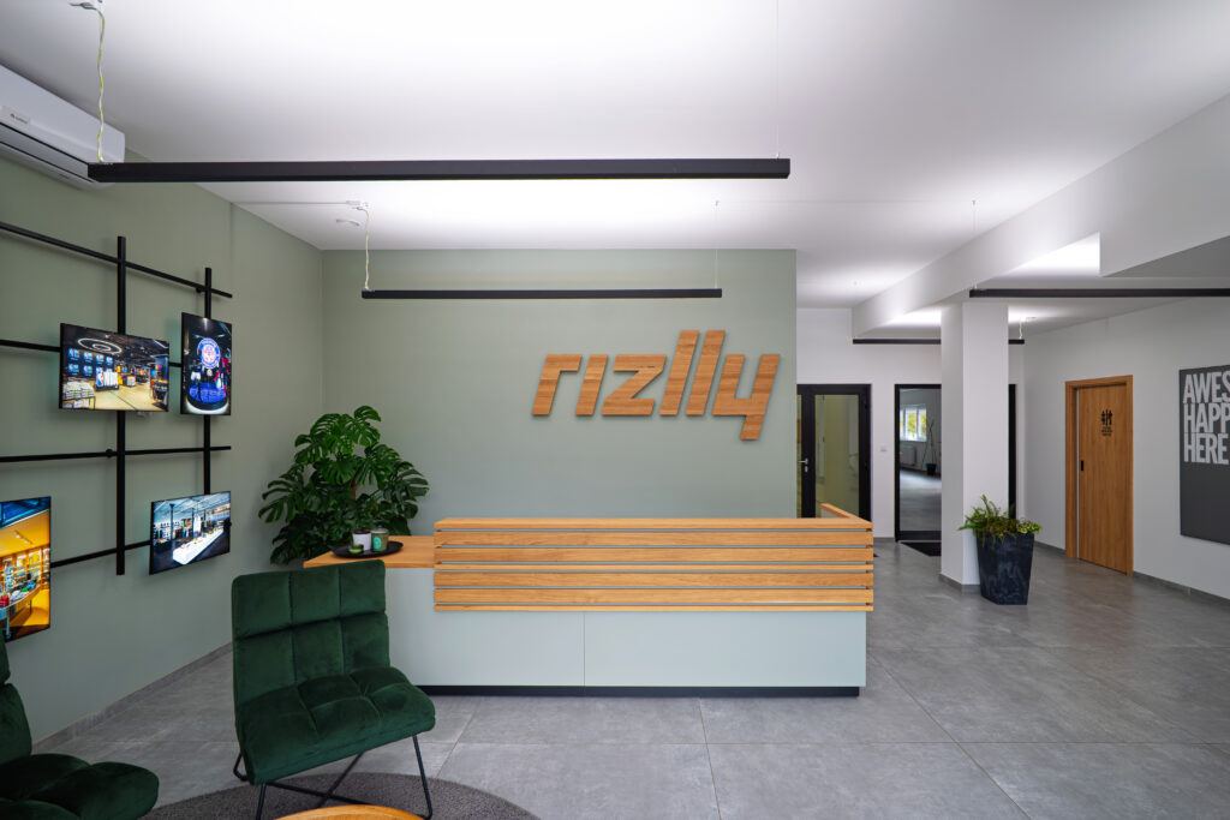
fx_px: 547
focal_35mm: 16
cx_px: 615
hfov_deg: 96.7
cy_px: 410
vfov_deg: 73.8
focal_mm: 16
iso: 100
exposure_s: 1/160
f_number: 6.3
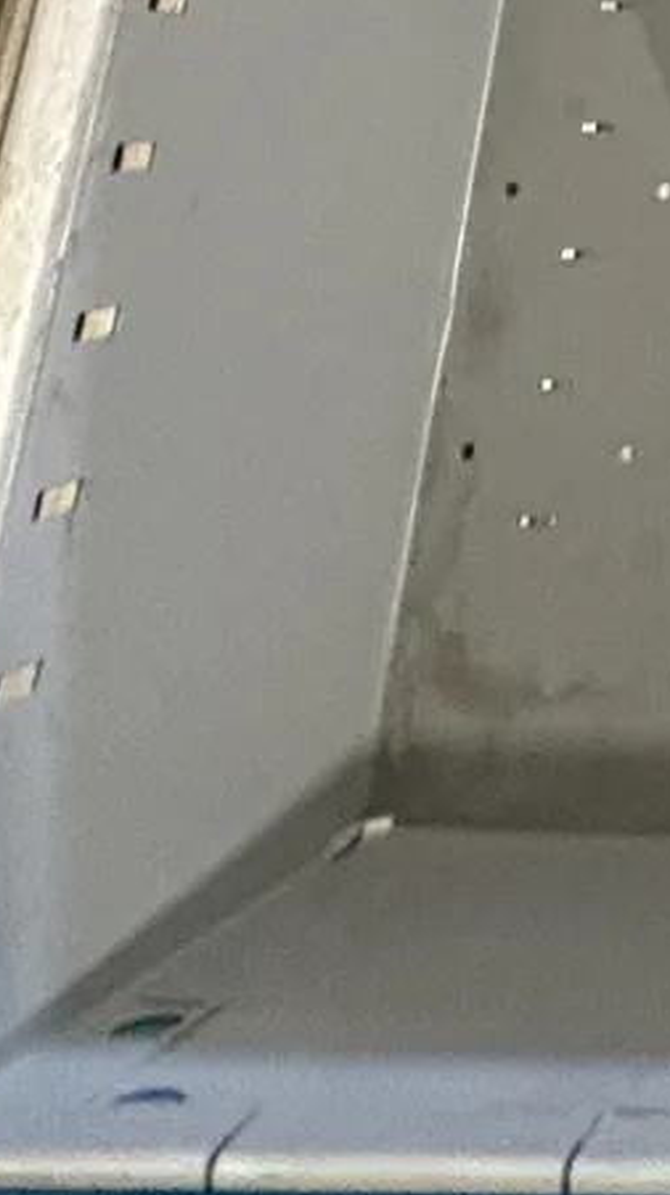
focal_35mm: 65
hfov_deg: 13.7
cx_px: 1576
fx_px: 2057
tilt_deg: -70.7
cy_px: -665
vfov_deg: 24.2
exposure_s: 1/60
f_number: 2.2
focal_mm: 2.22
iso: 400
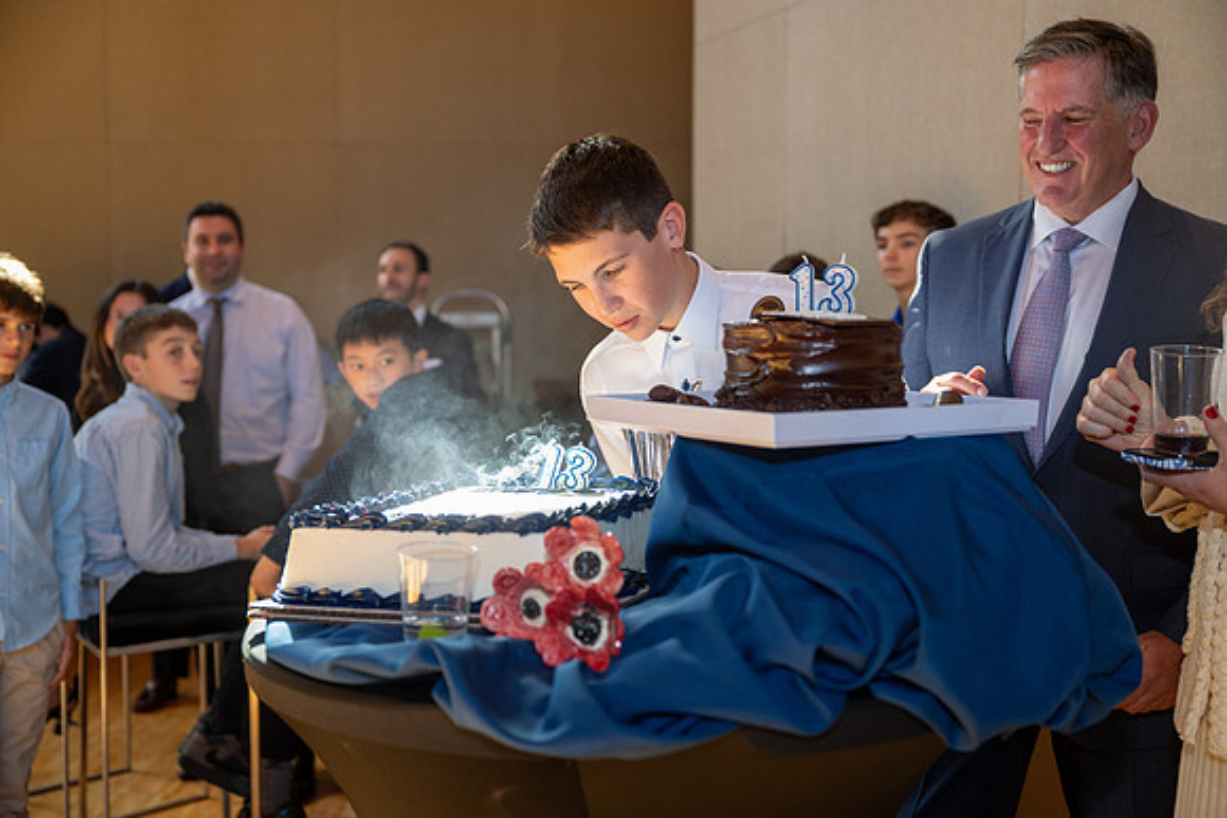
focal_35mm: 43
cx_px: 614
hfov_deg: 45.4
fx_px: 1466
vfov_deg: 31.2
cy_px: 409
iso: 500
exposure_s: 1/250
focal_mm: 43
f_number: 3.2
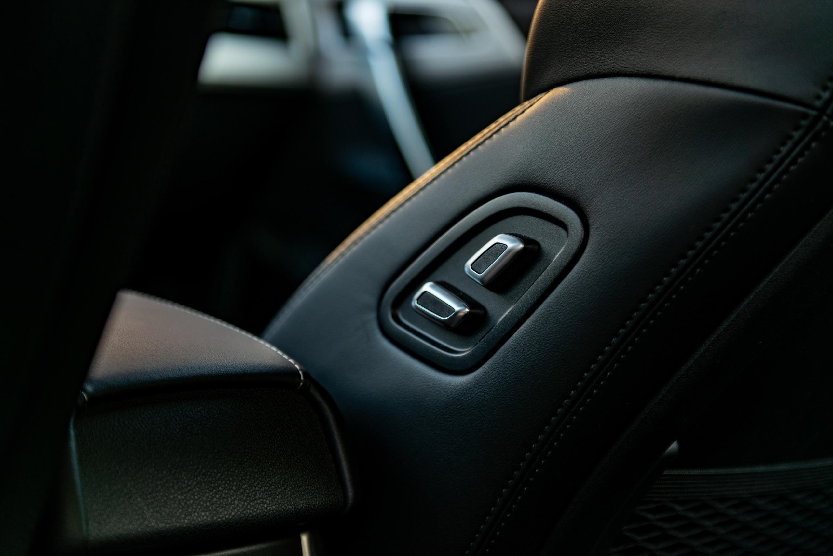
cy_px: 278
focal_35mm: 70
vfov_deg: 19.5
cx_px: 416
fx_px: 1620
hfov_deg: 28.8
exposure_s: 1/100
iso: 100
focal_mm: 70
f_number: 2.8
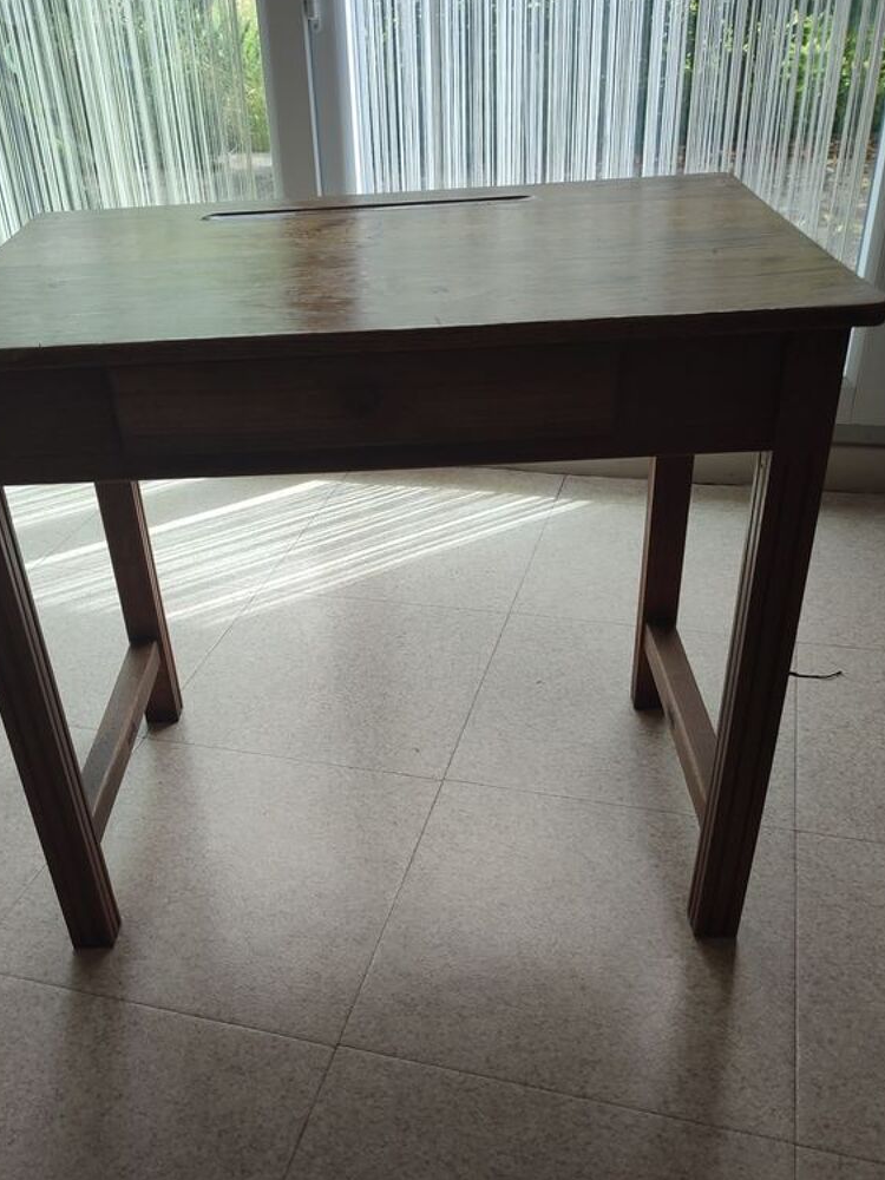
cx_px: 369
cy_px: 685
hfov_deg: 44.0
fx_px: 1091
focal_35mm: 32
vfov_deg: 56.5
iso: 71
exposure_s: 1/100
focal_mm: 5.89
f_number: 1.89
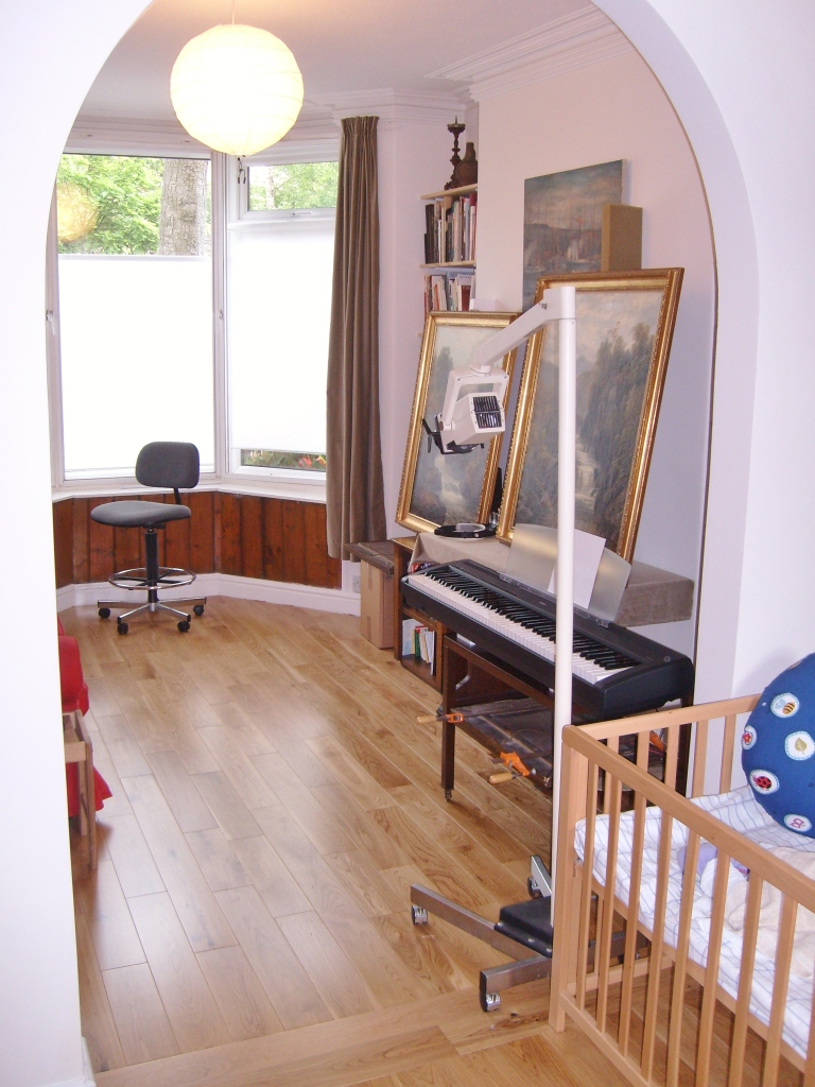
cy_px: 544
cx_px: 408
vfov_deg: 52.6
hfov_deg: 40.7
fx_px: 1099
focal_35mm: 35
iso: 100
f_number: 2.8
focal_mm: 5.8
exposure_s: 1/45
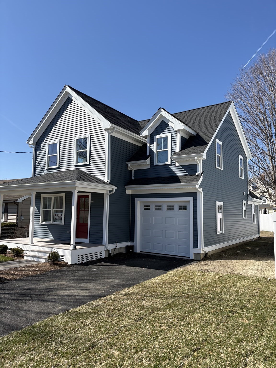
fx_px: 276
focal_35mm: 26
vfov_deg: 67.3
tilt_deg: +5.8
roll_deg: +0.0
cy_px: 184
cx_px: 138
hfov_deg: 53.1
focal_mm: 5.96
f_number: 1.6
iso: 50
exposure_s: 1/2747
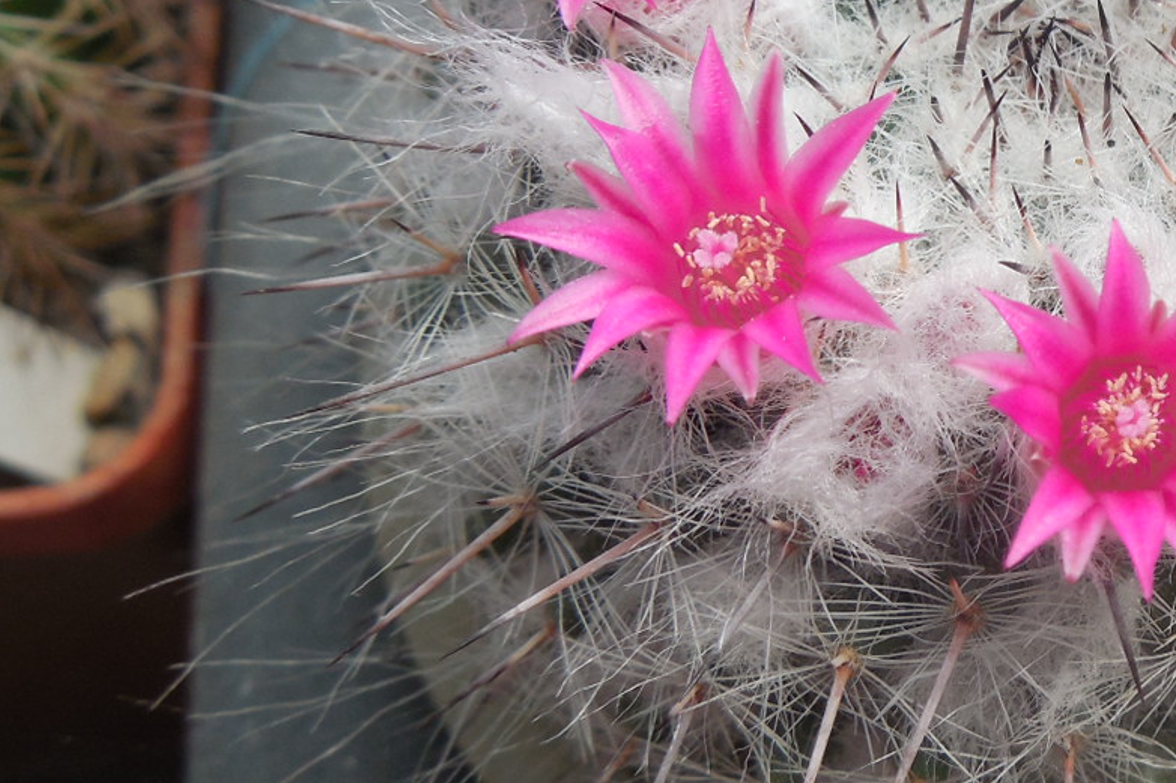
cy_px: 248
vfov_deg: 20.5
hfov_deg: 28.6
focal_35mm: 66
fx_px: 2155
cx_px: 1178
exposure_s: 1/500
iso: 125
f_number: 3.6
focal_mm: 5.6
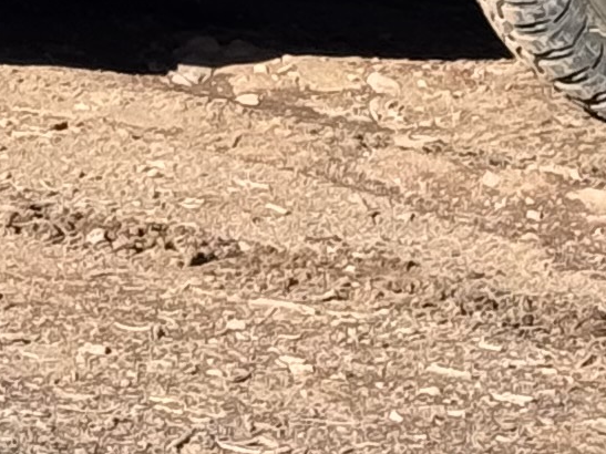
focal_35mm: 354
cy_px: -199
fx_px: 6196
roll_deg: -1.0
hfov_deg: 5.5
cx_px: -616
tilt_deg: -8.7
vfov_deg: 4.2
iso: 64
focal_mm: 6.76
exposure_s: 1/1869
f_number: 1.78
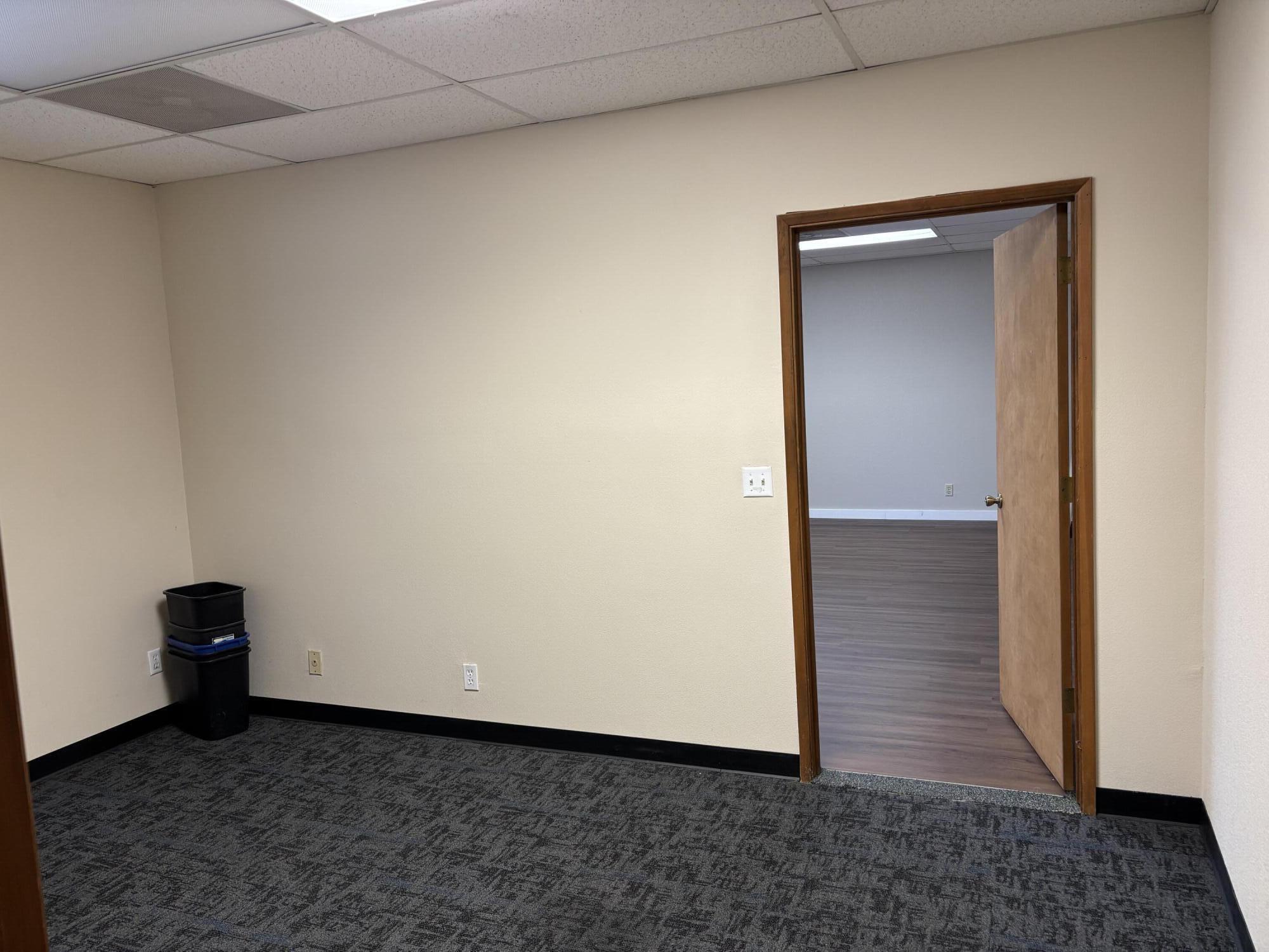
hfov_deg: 67.3
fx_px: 953
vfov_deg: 53.1
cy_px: 476
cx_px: 634
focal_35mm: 26
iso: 125
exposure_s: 1/120
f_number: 1.6
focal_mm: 5.96
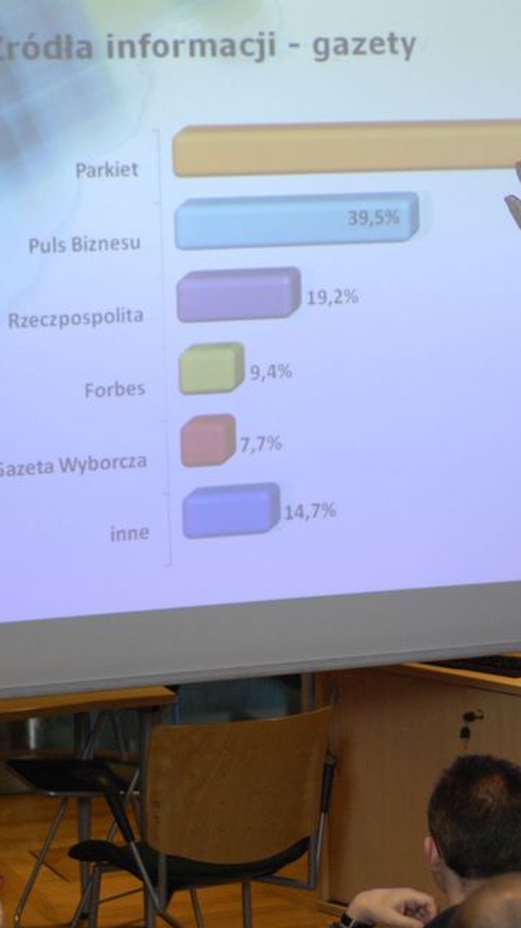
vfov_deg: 18.2
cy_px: 463
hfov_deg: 10.2
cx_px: 449
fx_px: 2900
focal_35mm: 118
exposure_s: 1/200
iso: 640
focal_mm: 50
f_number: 2.4
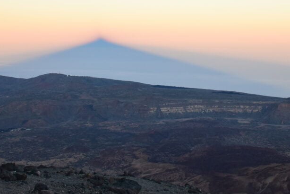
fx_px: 524
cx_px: 178
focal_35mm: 65
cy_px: 70
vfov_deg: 20.9
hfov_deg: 30.8
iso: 800
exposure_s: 1/100
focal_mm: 26
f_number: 8
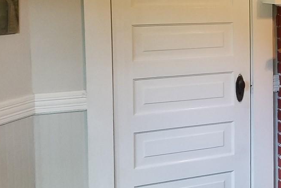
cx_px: 329
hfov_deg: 22.5
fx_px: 656
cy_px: 26
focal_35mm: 84
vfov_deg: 16.1
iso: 160
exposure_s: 1/40
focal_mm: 4.2
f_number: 1.7
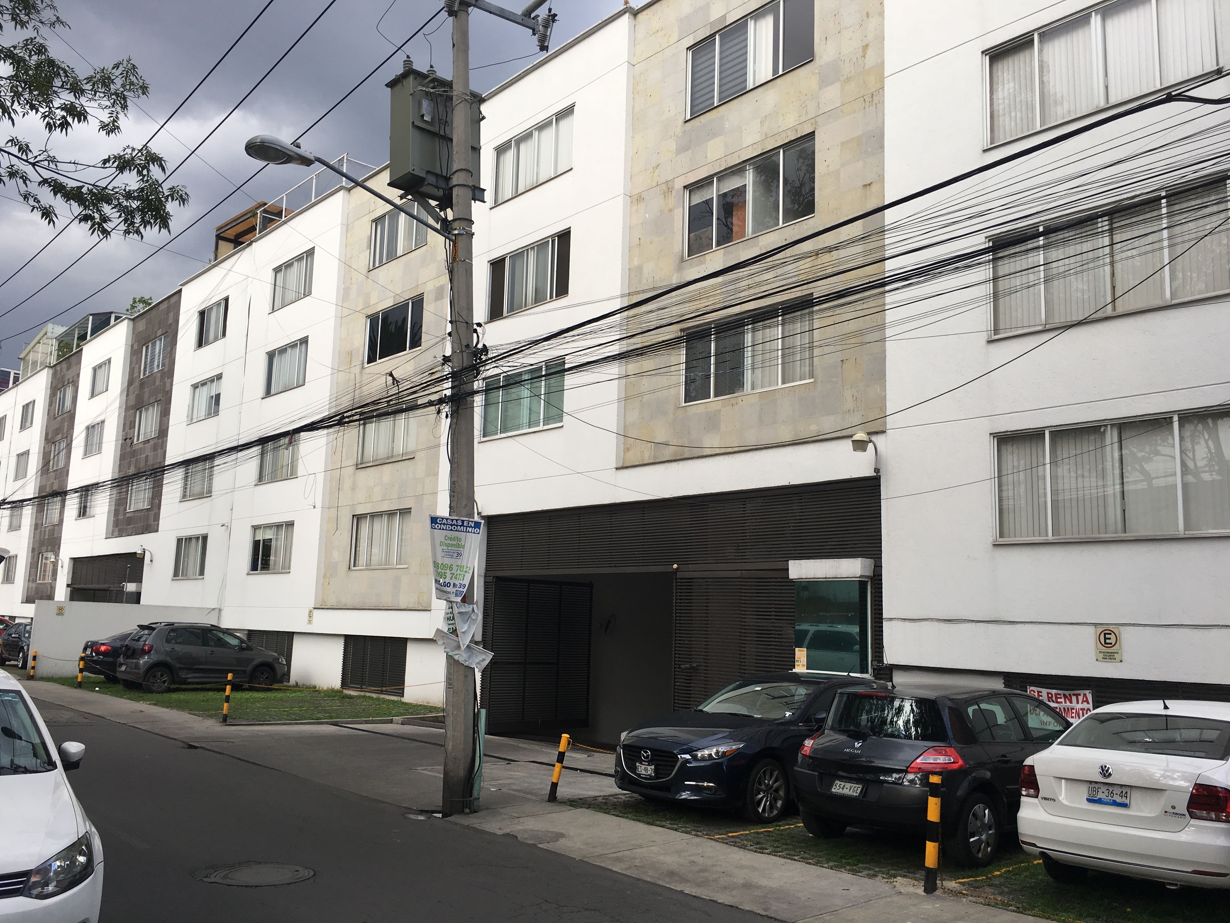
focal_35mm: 29
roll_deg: -2.7
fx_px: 1030
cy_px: 462
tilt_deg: +8.7
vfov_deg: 48.2
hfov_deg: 61.7
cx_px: 615
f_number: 2.2
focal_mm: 4.15
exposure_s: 1/204
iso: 25
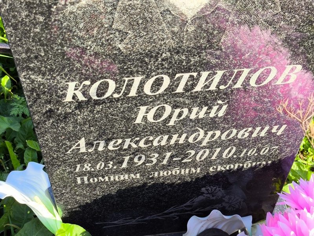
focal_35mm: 50
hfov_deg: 38.2
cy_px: 118
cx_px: 157
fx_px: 454
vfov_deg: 29.1
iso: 50
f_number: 1.7
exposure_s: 1/369
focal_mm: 4.71
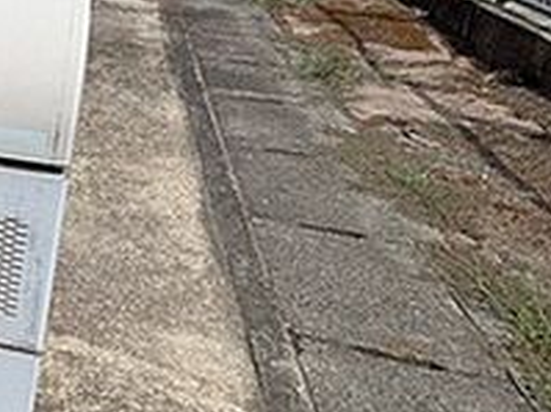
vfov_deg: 31.4
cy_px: 86
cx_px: -191
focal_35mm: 45
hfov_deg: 31.1
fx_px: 716
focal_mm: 1.85
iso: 53
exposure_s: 1/2404
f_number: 2.2
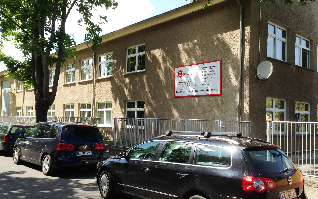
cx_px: 161
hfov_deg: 54.0
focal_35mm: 36
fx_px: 312
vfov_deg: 35.3
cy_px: 107
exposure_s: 1/686
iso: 50
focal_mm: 4.12
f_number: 2.4
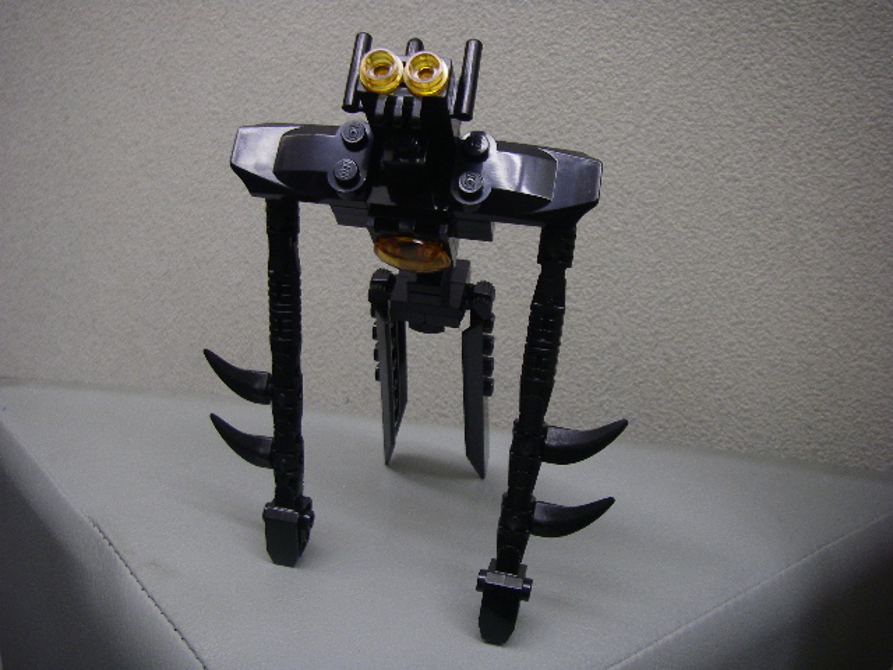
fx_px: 980
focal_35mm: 38
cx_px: 446
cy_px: 335
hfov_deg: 49.0
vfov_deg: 37.7
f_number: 3.3
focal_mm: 6.3
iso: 160
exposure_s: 1/15
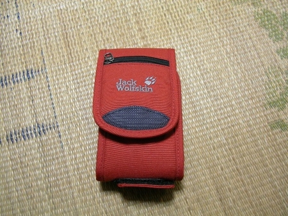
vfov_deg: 37.7
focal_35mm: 38
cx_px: 144
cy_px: 108
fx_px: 316
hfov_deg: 49.0
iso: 100
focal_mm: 6
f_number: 2.9
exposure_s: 1/7.6
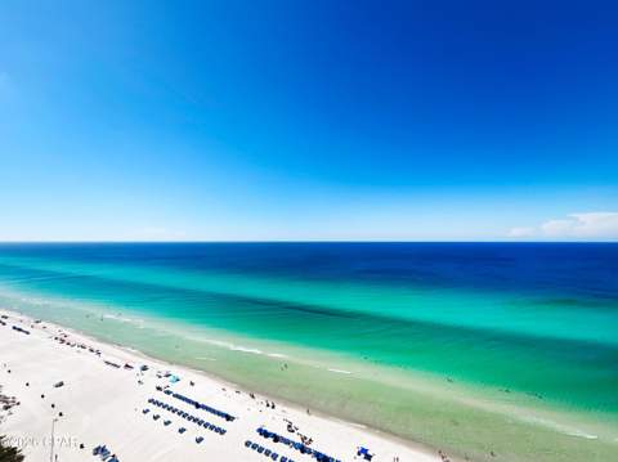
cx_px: 309
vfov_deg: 89.8
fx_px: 232
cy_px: 231
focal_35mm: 13
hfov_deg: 106.2
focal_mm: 1.57
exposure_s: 1/3040
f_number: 1.8
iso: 32
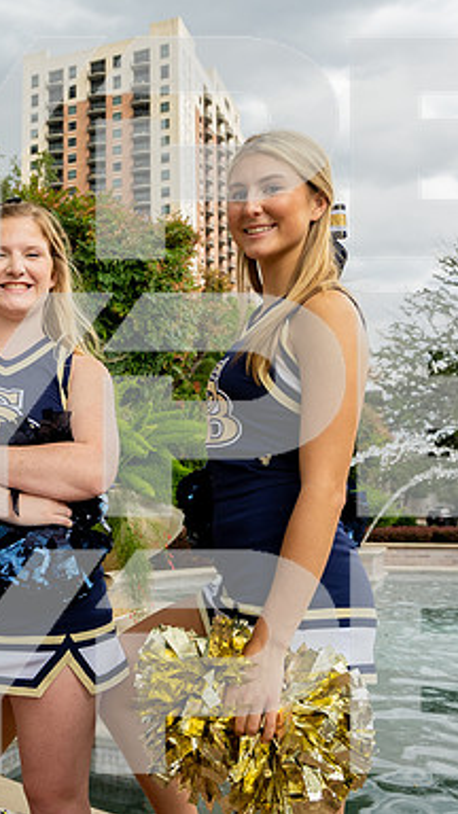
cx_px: 61
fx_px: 820
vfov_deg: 52.8
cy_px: 406
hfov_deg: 30.1
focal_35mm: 38
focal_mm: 24
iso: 400
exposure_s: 1/320
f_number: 5
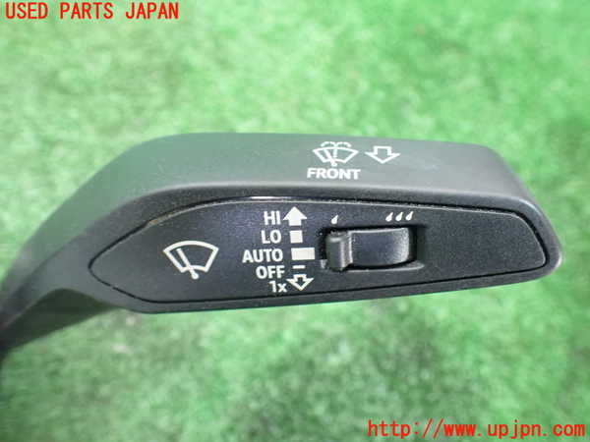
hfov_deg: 60.0
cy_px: 221
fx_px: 511
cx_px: 295
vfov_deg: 46.8
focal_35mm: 30
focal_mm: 5.4
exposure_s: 1/30
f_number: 2.3
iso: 1250
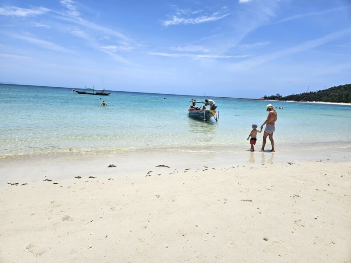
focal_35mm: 23
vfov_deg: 58.9
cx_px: 176
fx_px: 233
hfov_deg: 73.9
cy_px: 132
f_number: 1.8
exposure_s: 1/5144
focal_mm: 5.4
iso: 25
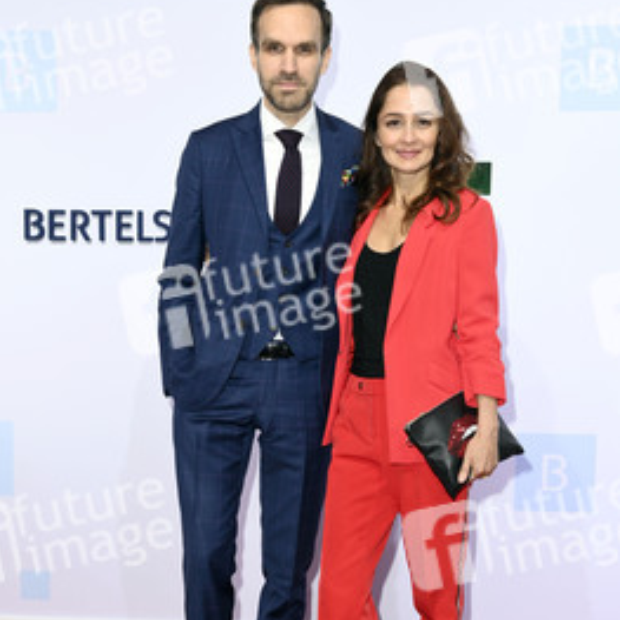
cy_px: 417
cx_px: 309
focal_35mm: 49
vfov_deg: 34.3
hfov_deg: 34.7
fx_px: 993
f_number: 6.3
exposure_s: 1/250
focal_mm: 38
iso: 400
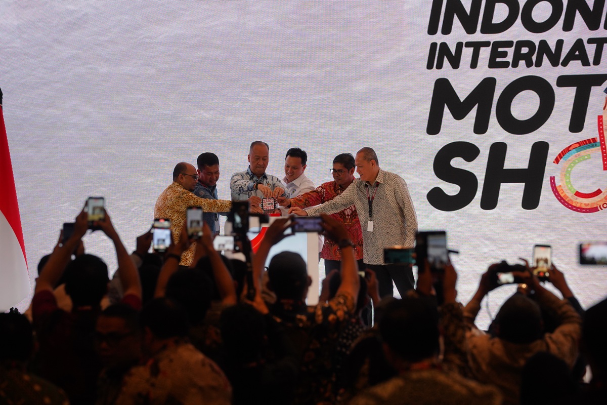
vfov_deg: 6.9
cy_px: 202
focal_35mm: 200
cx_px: 304
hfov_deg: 10.3
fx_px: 3372
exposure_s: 1/160
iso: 1250
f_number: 5.6
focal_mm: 200
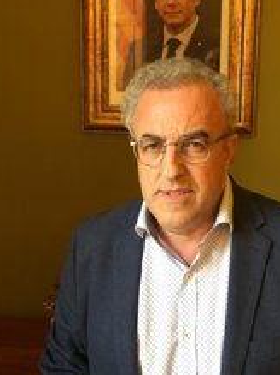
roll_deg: -1.2
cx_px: 183
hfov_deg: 31.3
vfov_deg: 41.0
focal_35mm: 46
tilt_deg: -6.8
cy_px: 141
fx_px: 497
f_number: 2.2
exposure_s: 1/17
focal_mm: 4.15
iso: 64
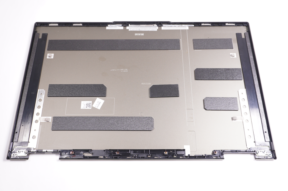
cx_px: 144
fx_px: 264
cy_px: 96
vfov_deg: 39.9
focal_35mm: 33
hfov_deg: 57.3
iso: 400
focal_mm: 22
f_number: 5.6
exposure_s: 1/80
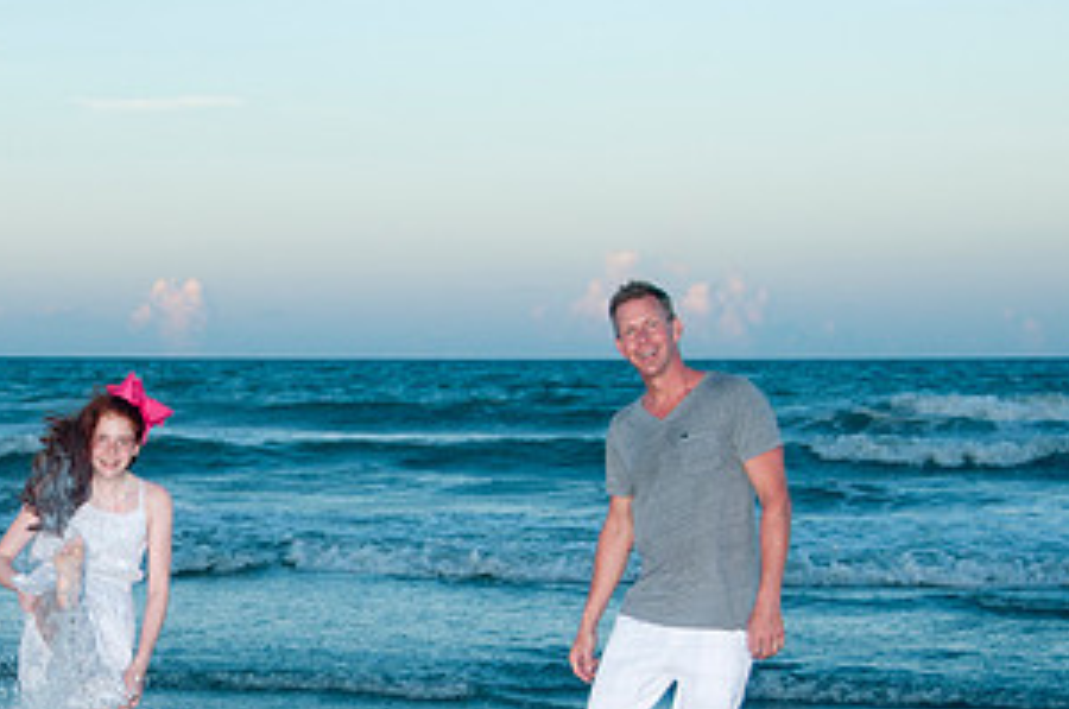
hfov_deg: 17.4
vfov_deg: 11.7
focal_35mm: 116
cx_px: 71
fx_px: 3439
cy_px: 565
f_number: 5
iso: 100
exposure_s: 1/200
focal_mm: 40
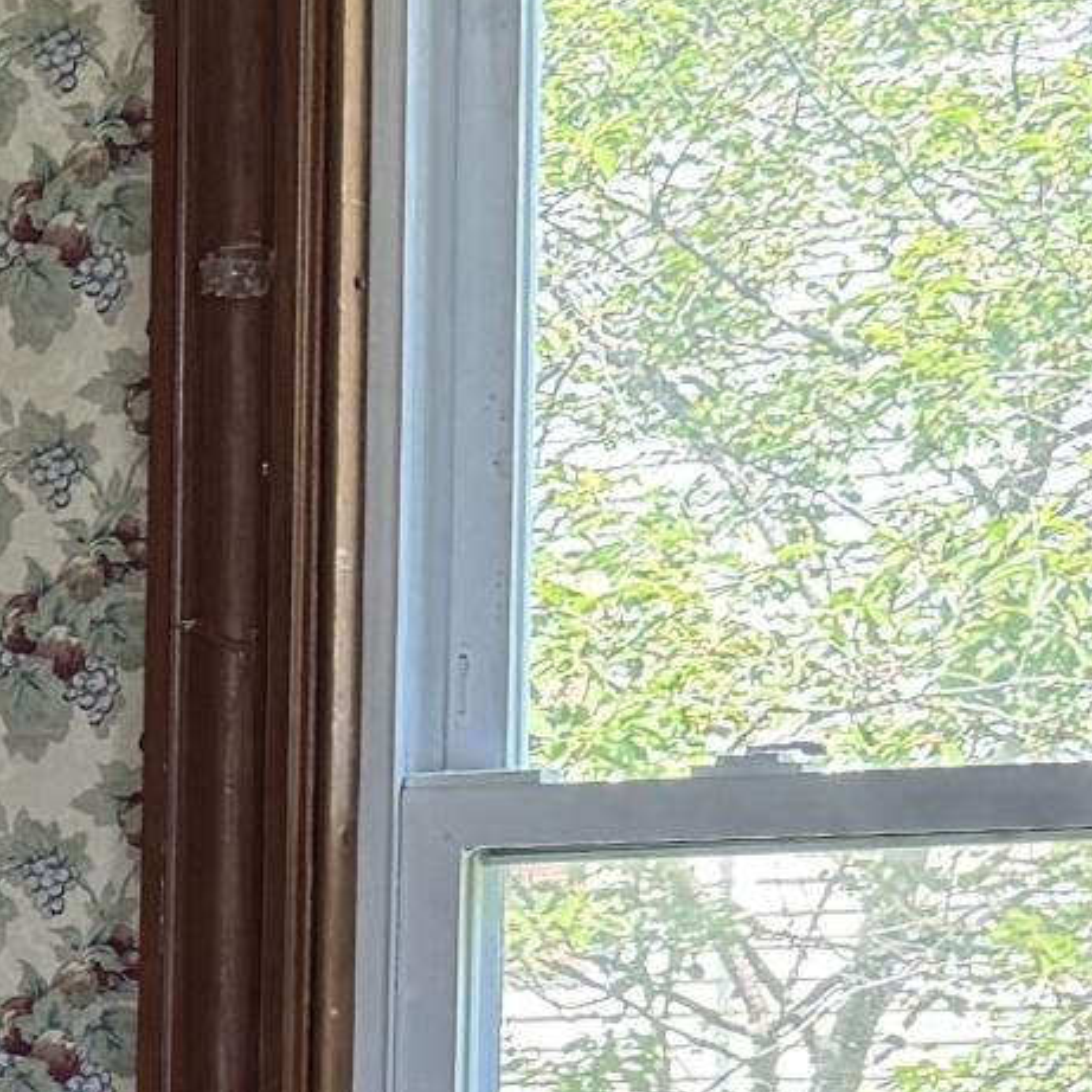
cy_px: 1651
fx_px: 4925
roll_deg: +1.5
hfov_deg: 10.7
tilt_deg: -7.7
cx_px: -1570
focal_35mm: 138
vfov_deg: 12.1
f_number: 1.78
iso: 200
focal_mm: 6.76
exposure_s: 1/102
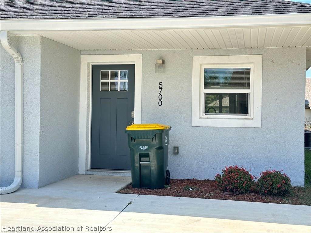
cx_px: 156
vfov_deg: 30.3
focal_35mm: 48
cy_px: 116
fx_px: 431
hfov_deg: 39.7
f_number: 1.78
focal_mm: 6.86
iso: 64
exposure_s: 1/1145
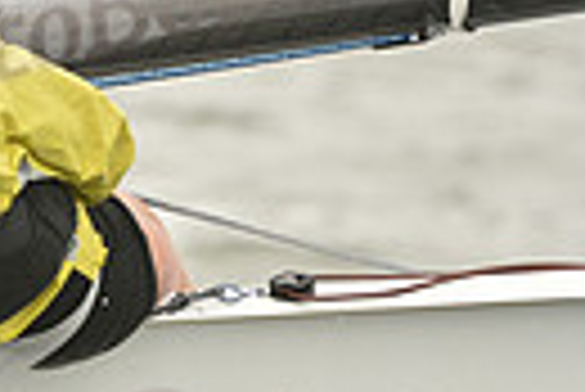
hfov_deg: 1.9
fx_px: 17358
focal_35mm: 1067
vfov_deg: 1.3
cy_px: 313
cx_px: -432
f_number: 5
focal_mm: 240
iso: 320
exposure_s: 1/1250
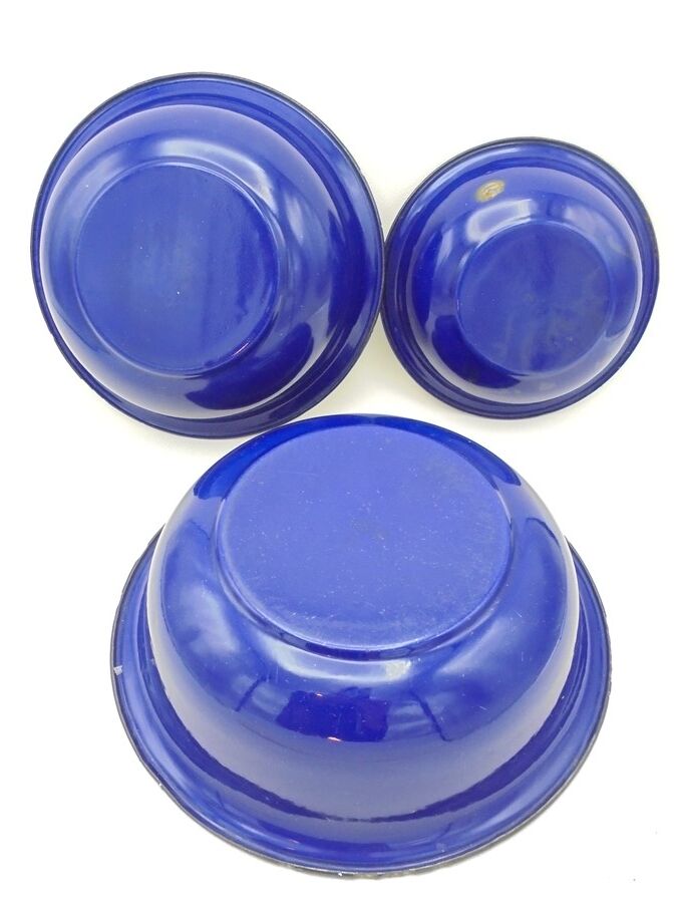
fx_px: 887
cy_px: 452
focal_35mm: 34
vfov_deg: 54.0
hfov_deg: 41.8
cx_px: 338
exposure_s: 1/30
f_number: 4
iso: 400
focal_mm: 6.1
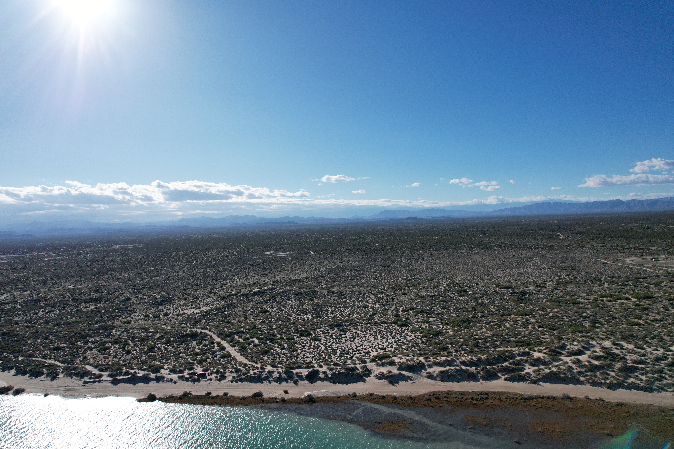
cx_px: 337
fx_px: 412
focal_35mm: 22
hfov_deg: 78.6
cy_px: 224
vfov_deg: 57.2
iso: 100
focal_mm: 8.38
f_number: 2.8
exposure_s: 1/6000
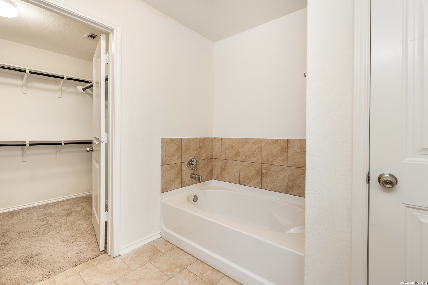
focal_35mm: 16
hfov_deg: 96.7
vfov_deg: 73.7
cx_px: 214
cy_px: 142
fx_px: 190
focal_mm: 16
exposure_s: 1/1.67
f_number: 8
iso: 100
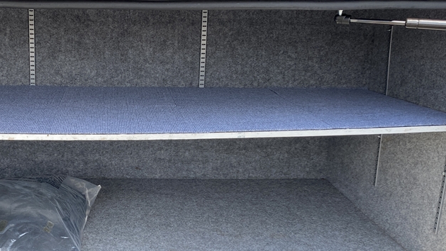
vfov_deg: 22.2
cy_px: 162
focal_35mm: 54
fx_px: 639
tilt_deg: -16.6
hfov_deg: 37.8
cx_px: 131
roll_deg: -1.2
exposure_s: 1/452
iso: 32
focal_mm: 4.25
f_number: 1.8
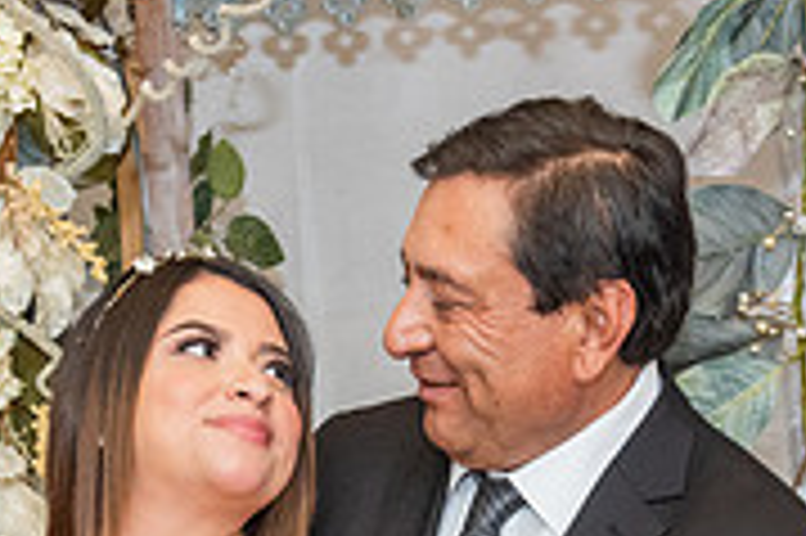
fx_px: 3266
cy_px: 736
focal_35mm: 146
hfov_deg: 14.1
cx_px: 374
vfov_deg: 9.2
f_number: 4.5
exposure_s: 1/125
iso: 1600
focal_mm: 45
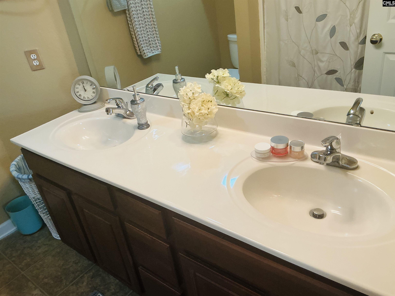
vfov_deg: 48.2
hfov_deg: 61.7
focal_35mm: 29
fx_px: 331
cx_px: 198
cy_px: 148
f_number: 1.8
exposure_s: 1/60
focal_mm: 3
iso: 125
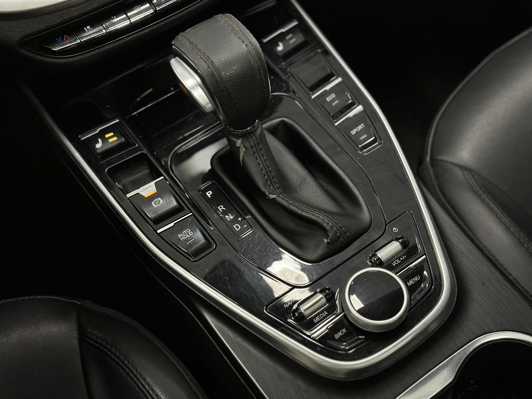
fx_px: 738
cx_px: 266
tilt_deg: -59.9
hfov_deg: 39.7
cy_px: 200
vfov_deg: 30.3
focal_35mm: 48
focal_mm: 6.86
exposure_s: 1/50
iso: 250
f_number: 1.78
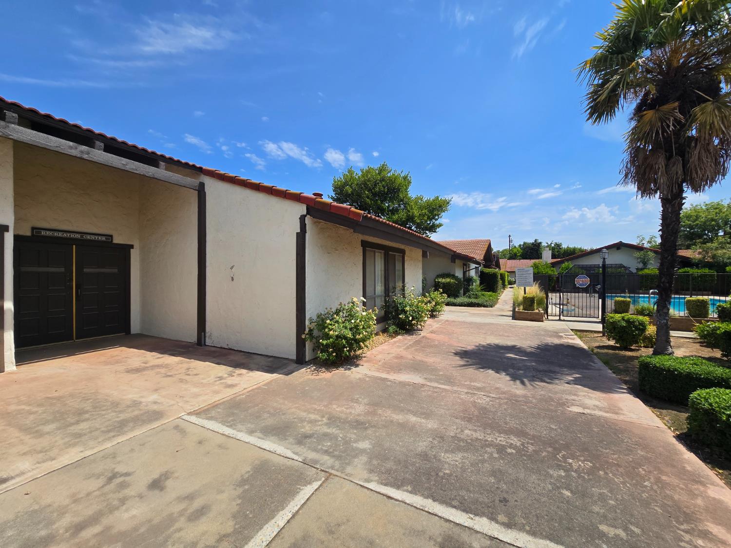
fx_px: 275
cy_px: 274
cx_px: 366
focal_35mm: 13
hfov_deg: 106.2
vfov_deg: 89.9
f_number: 2.2
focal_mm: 2.2
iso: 50
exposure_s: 1/2805
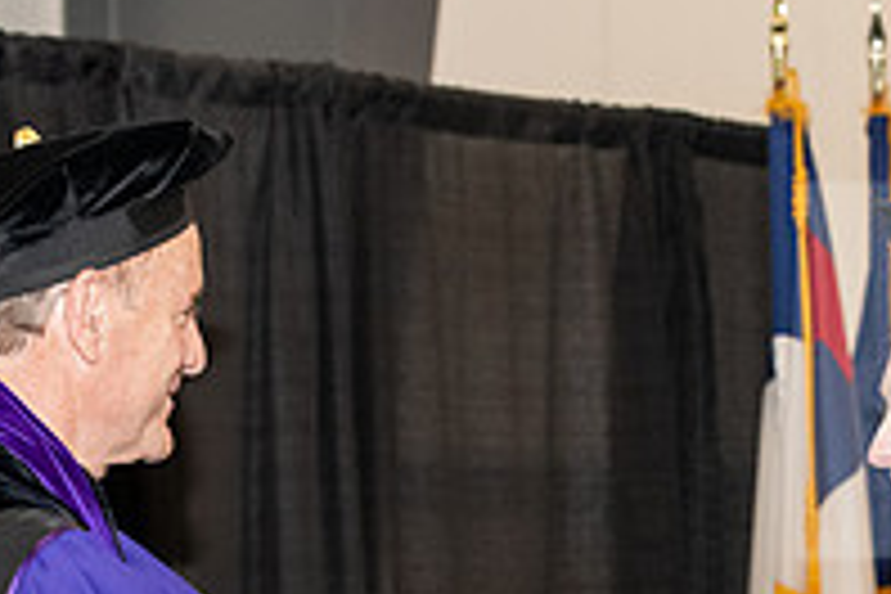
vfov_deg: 6.7
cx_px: 662
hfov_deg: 10.0
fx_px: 5073
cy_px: 727
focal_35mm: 205
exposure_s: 1/200
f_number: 5.6
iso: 2500
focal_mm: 70
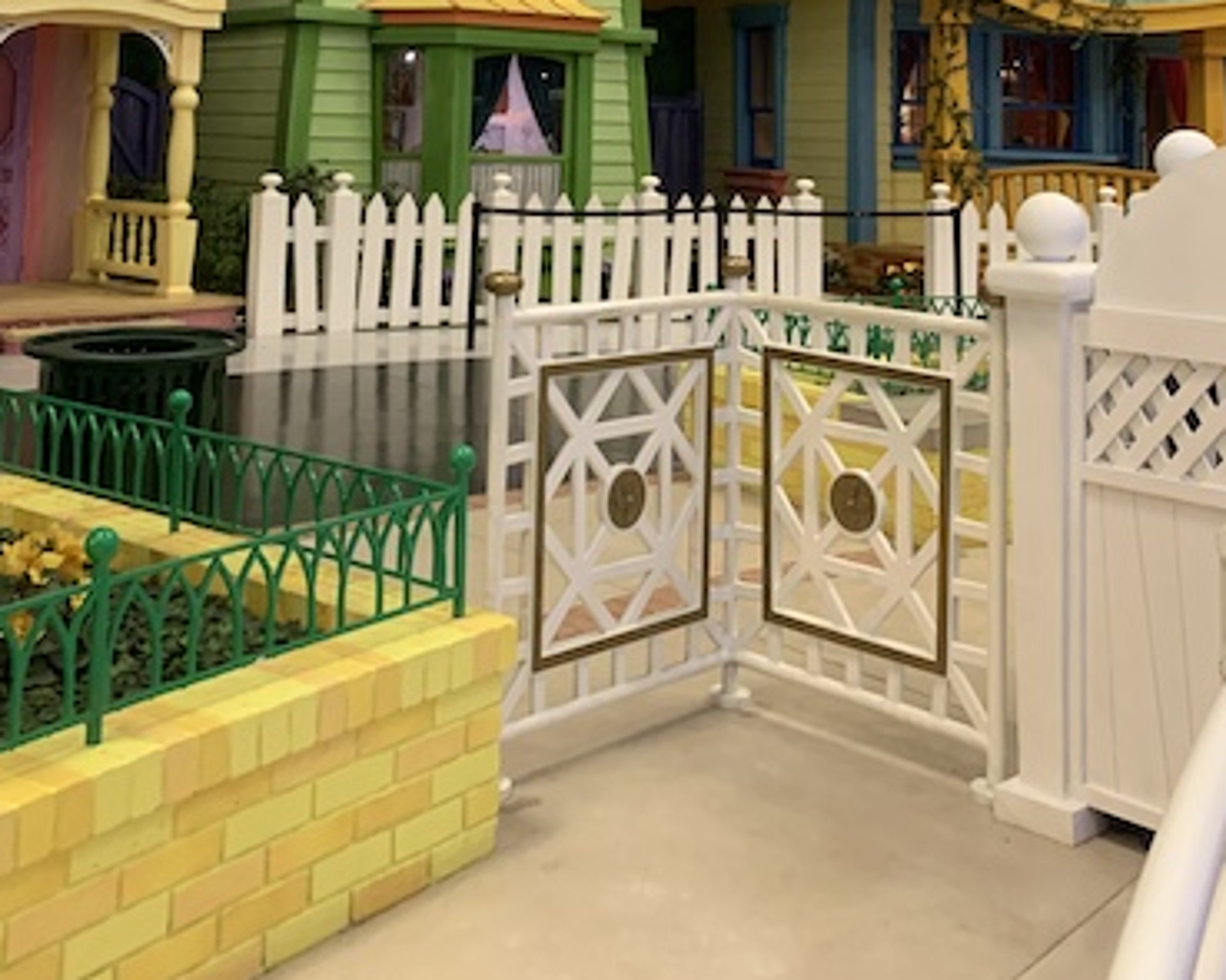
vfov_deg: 31.2
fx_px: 1596
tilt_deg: +4.5
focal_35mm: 44
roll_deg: -1.5
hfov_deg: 41.9
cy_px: -37
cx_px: 535
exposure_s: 1/50
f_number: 1.8
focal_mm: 4.25
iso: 320
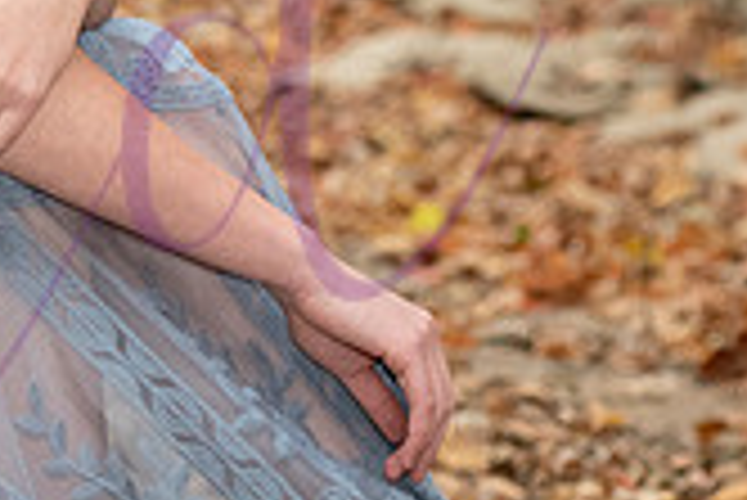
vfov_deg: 4.9
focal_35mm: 280
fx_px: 5815
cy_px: -255
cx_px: -351
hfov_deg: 7.2
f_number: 6.3
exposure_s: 1/250
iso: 2000
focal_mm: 80
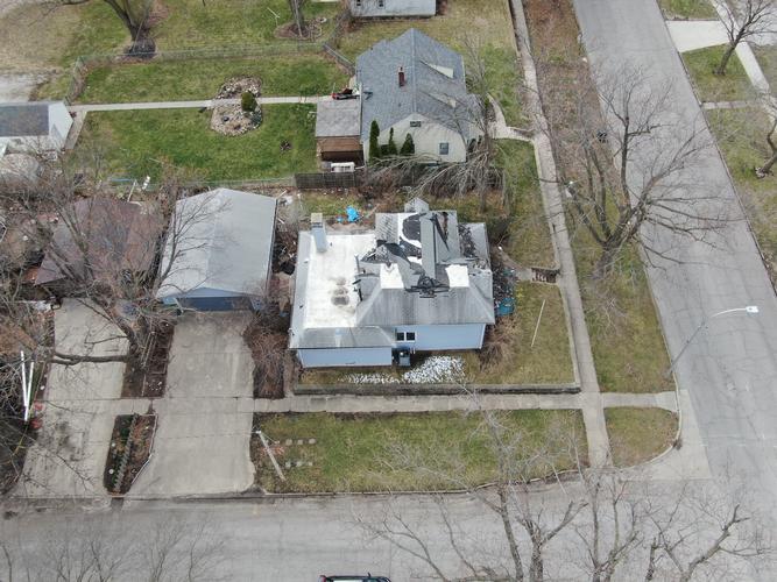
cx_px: 388
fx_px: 651
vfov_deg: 48.2
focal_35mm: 29
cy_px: 291
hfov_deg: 61.7
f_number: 3
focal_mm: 5
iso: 100
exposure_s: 1/500
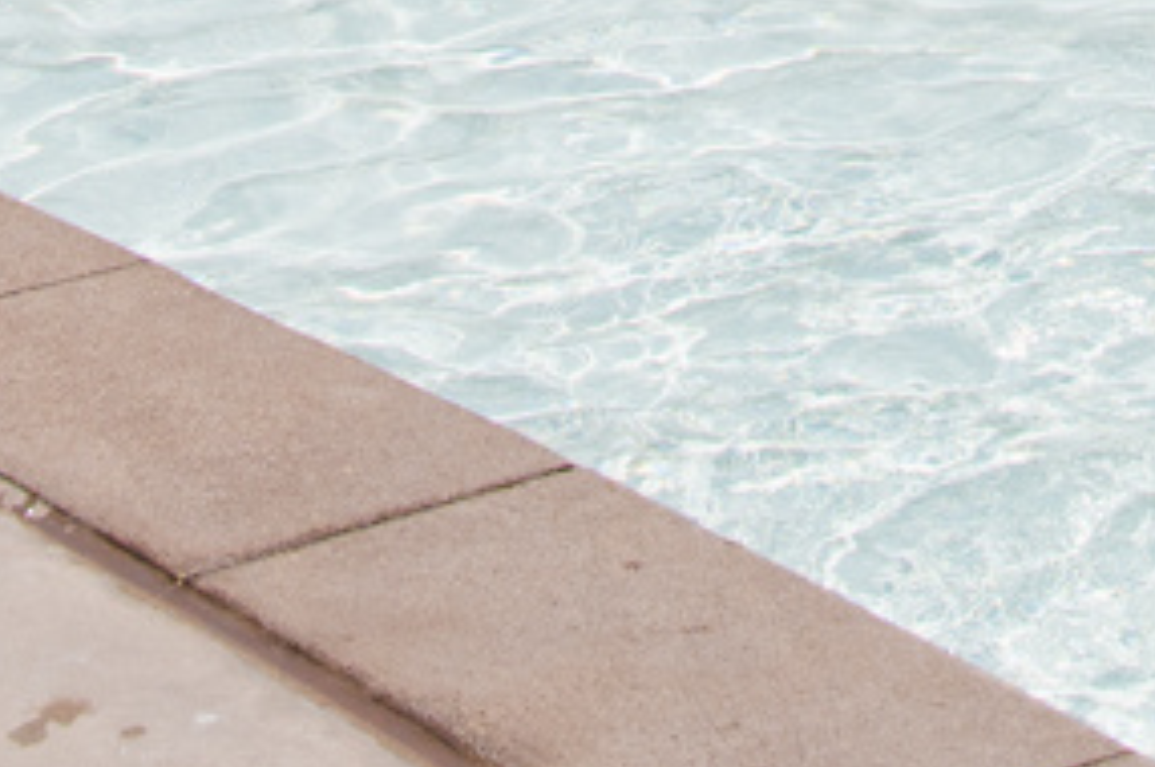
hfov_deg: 11.8
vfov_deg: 7.0
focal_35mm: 172
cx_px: 1143
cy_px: -1657
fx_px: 5512
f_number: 5.6
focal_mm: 24
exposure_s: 1/4000
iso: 400
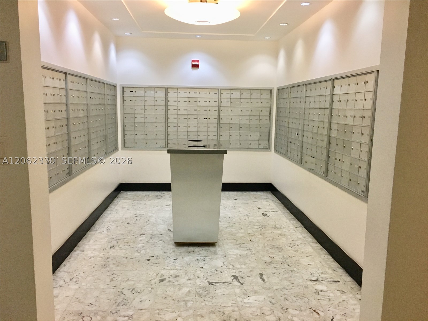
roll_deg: -0.3
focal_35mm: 29
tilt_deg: -7.8
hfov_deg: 61.7
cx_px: 214
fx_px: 359
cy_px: 160
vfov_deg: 48.2
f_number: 2.2
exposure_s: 1/30
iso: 160
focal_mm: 4.15
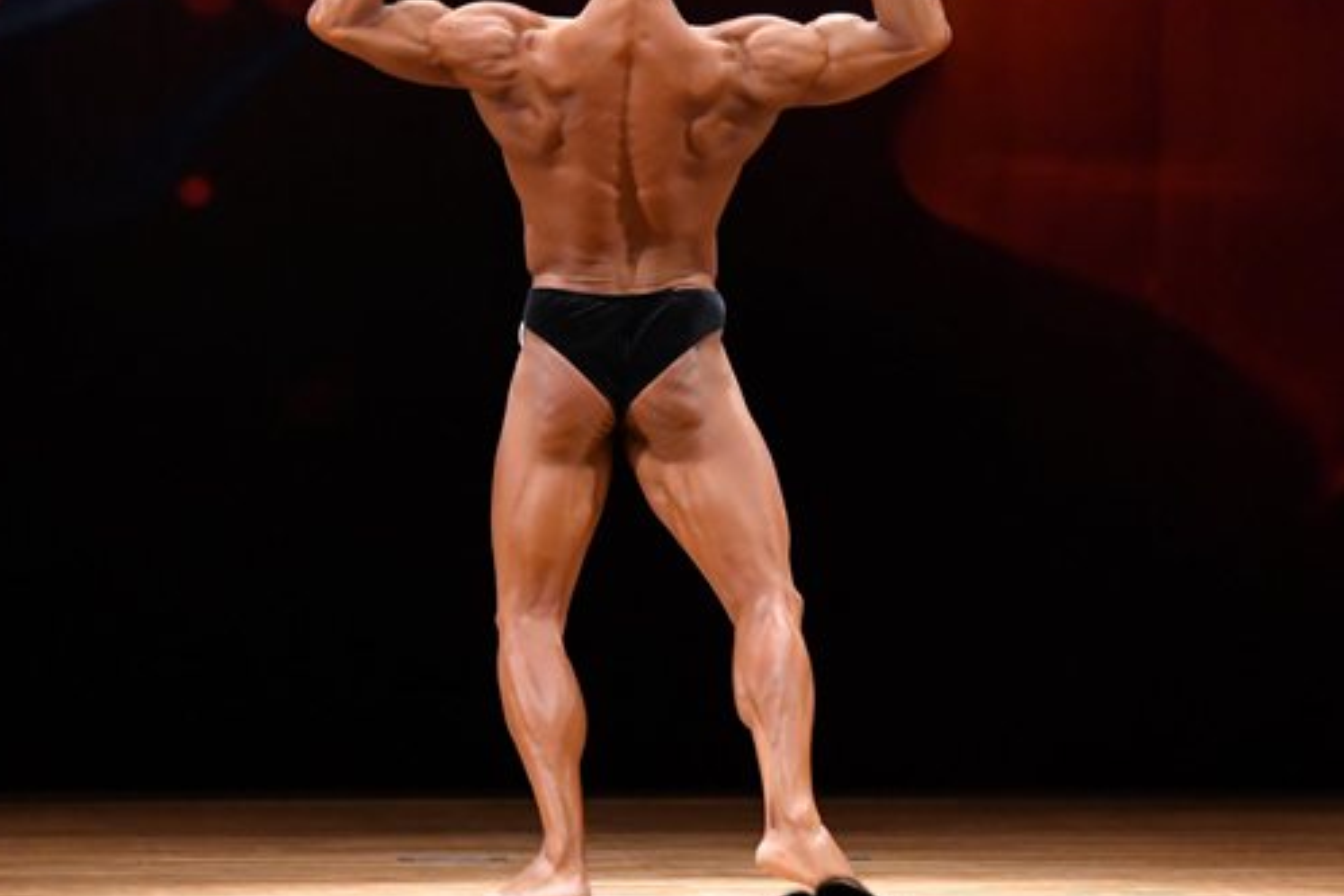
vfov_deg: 3.9
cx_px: 665
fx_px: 13066
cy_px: 316
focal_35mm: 350
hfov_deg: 5.9
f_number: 5.6
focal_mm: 150
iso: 4000
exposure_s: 1/400
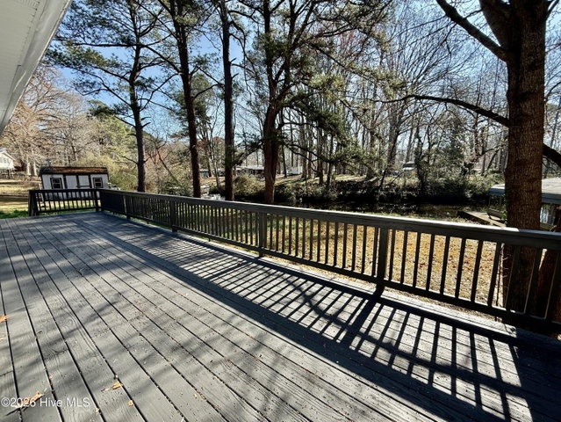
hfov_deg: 102.0
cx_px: 280
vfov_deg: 85.7
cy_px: 211
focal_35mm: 14
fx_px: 227
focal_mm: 2.22
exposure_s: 1/559
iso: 64
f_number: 2.2
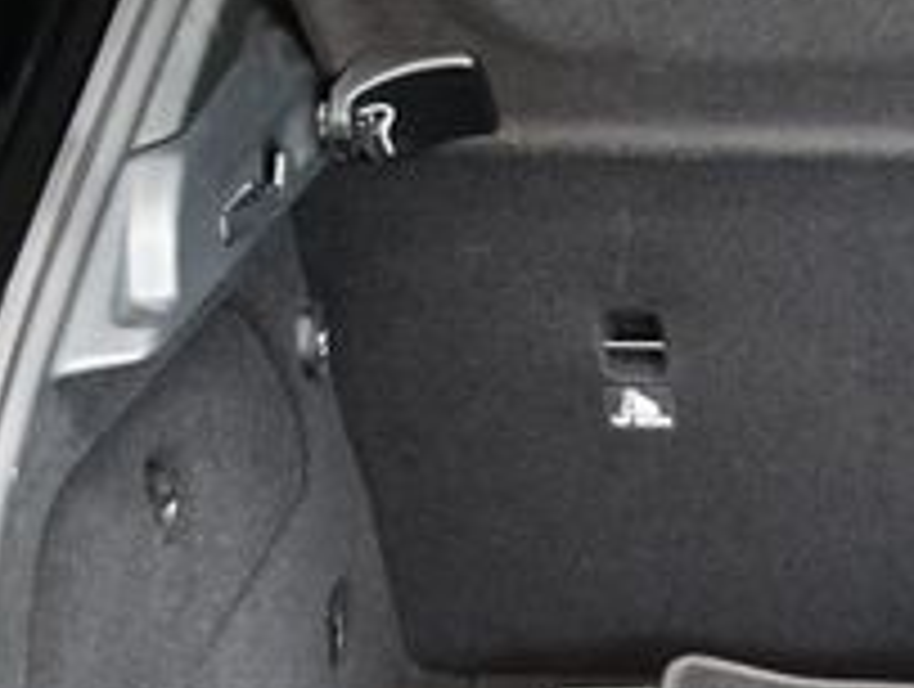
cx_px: 1211
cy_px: 639
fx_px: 2883
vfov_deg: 13.5
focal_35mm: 109
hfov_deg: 16.9
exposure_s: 1/125
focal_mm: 18
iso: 1000
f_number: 3.5
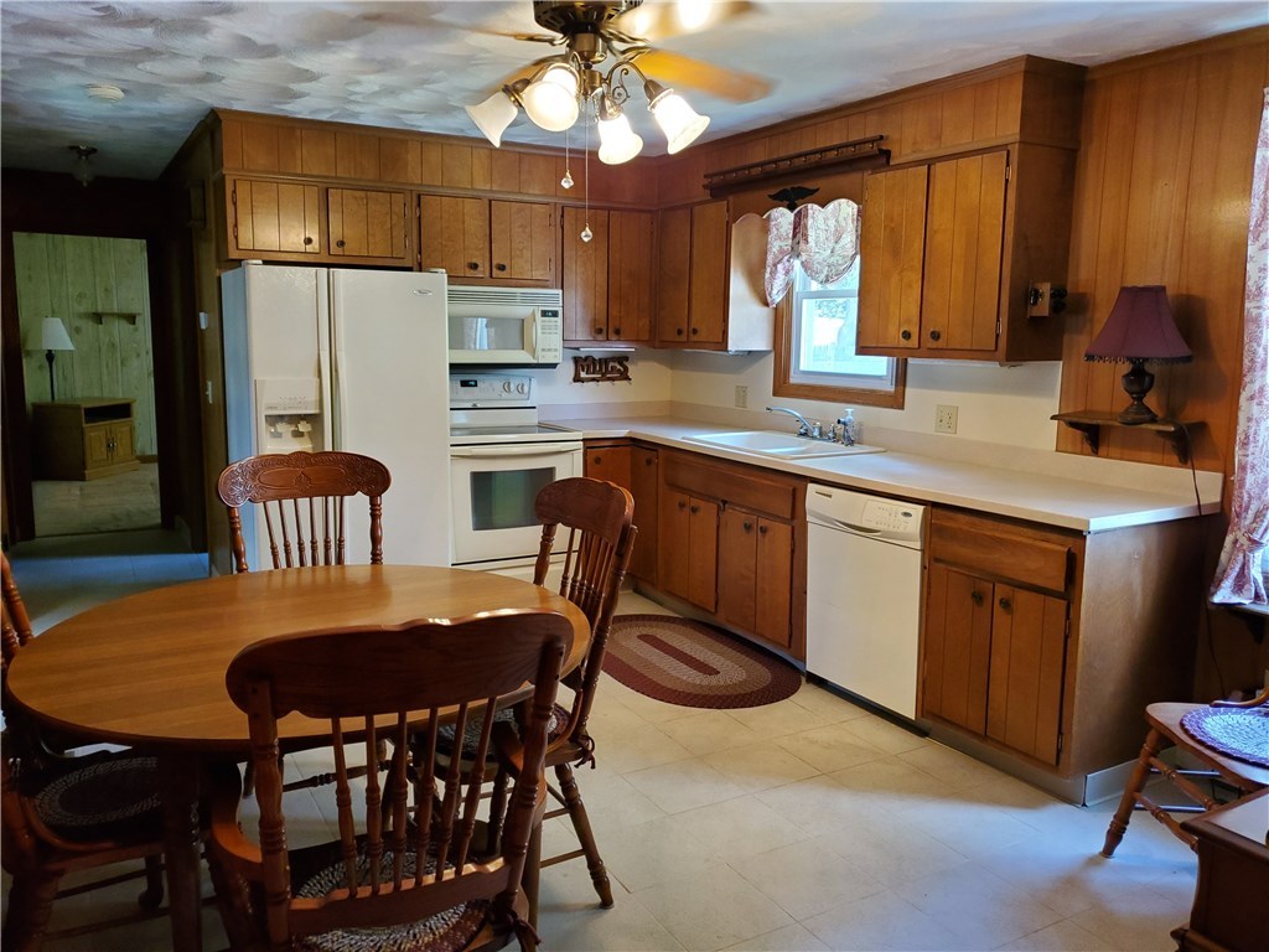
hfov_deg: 67.3
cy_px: 476
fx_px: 953
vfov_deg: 53.1
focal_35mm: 26
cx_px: 634
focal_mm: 4.3
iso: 250
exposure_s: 1/39
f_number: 1.5
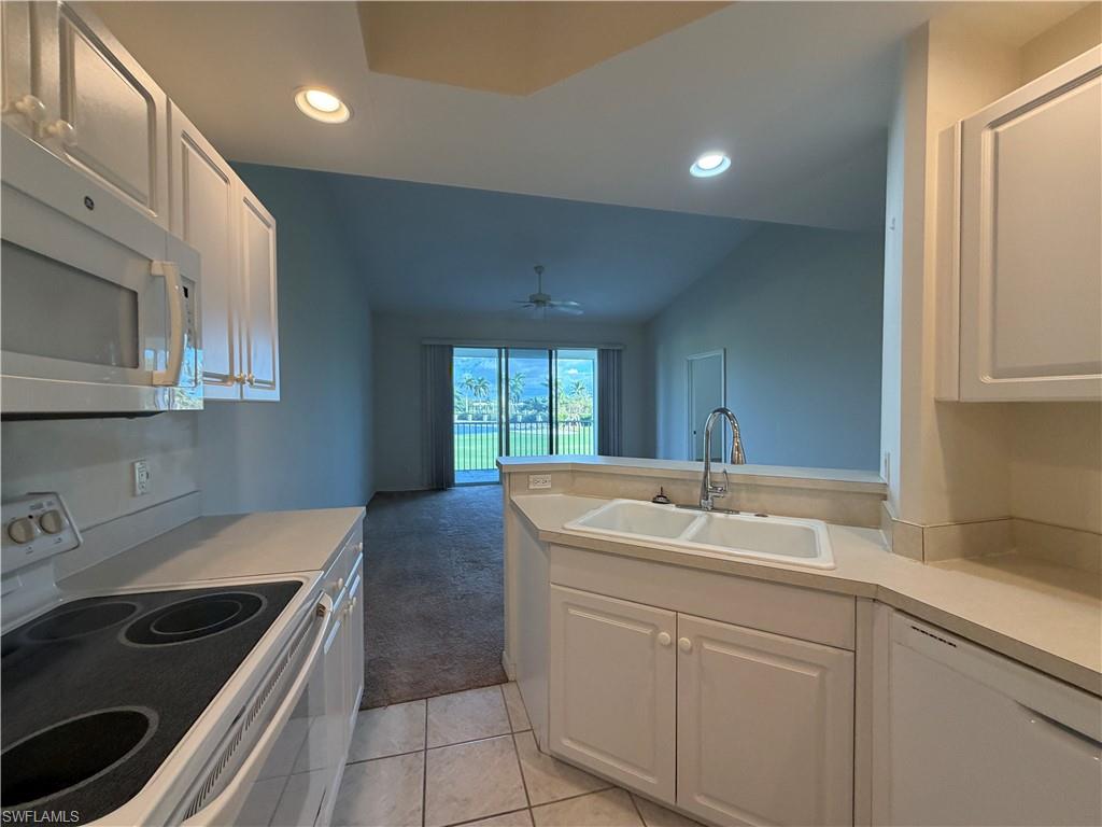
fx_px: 446
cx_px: 551
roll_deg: +1.4
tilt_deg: -0.4
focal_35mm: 14
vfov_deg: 85.7
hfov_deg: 102.1
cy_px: 414
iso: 200
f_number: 2.2
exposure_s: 1/60
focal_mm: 2.22
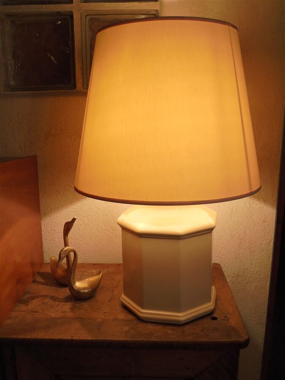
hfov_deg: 41.8
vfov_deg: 54.0
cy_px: 190
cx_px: 142
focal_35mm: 34
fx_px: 373
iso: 100
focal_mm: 6.1
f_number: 4
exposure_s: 1/30
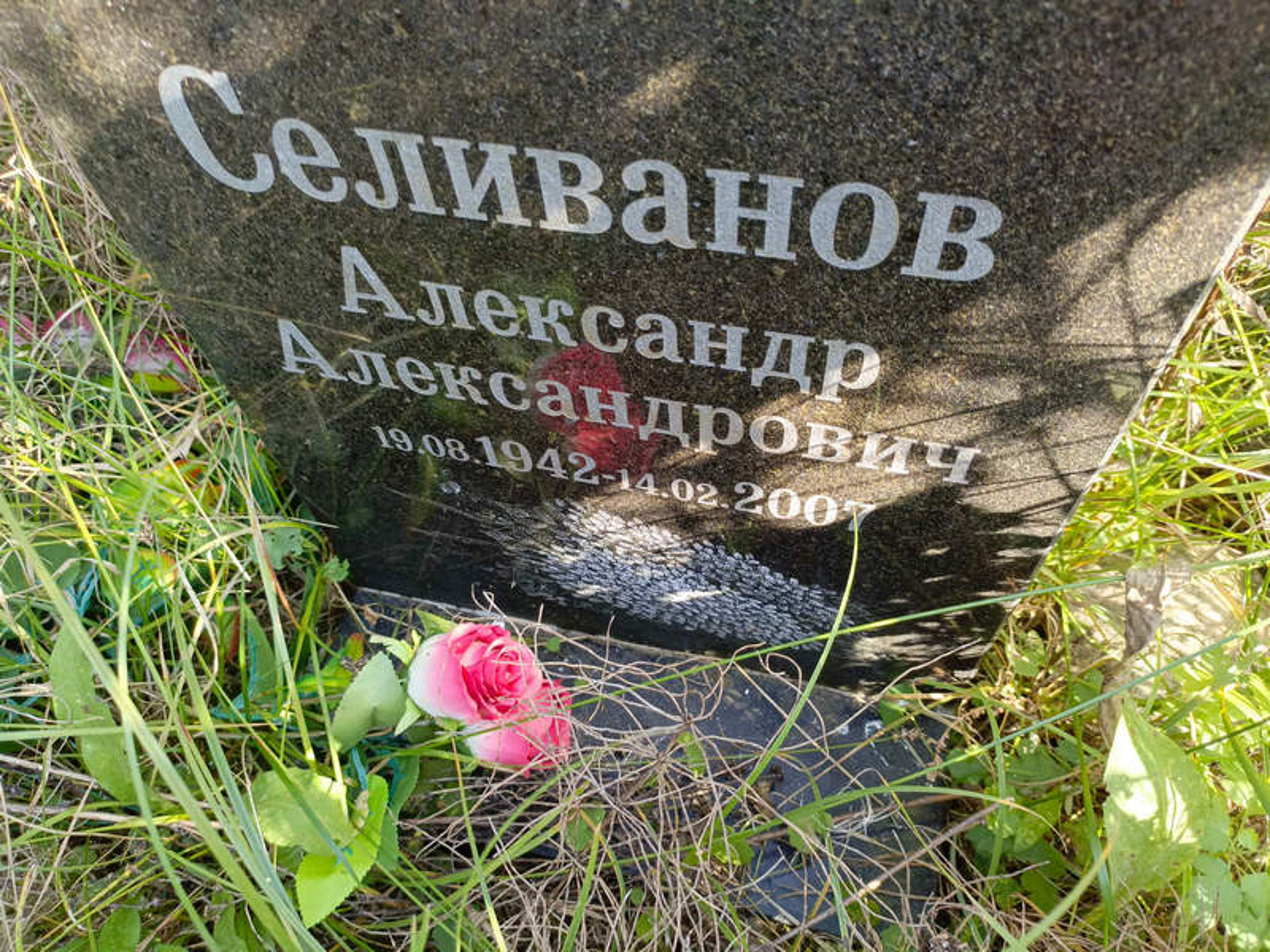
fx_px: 917
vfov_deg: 54.9
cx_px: 635
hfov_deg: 69.4
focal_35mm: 25
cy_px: 476
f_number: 1.69
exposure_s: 1/100
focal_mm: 4.76
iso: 281
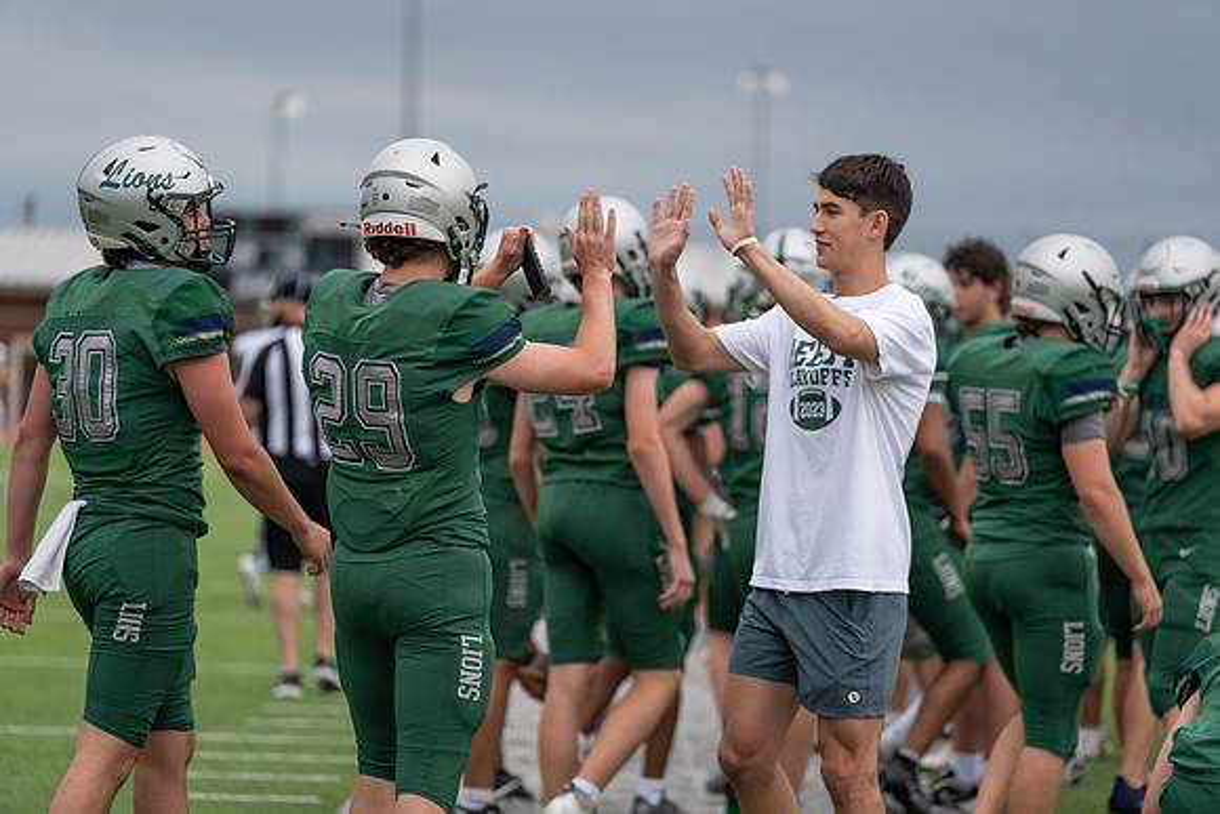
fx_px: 5050
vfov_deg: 9.2
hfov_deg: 13.8
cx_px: 610
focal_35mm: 149
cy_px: 407
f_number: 2.8
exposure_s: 1/1250
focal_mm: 149
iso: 250
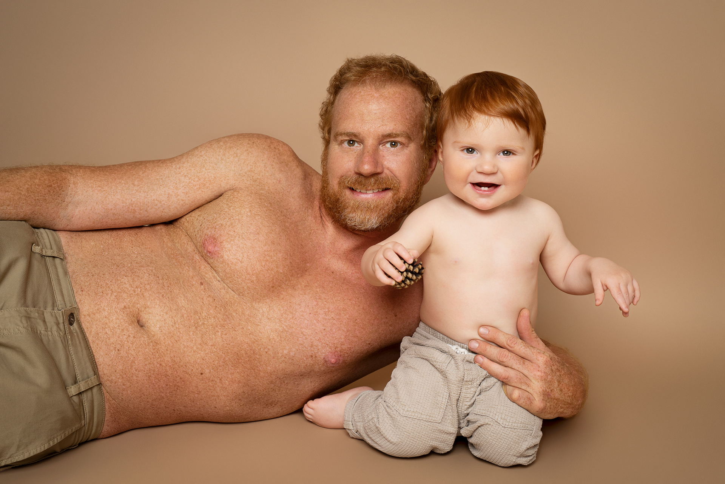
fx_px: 1007
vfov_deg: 27.0
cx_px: 362
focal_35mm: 50
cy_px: 242
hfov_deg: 39.6
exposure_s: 1/200
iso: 160
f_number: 7.1
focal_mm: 50
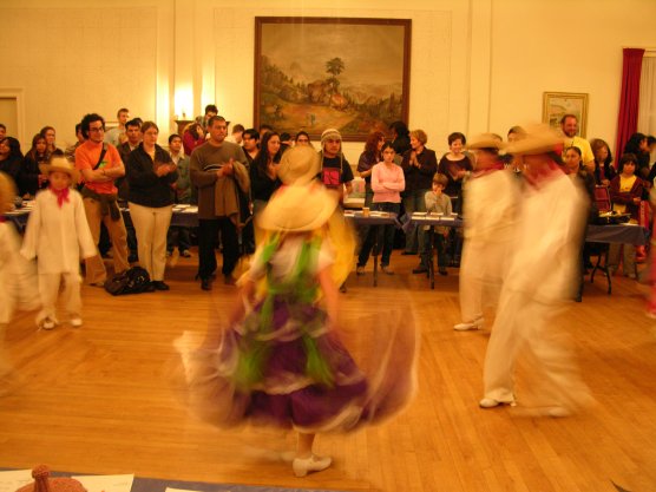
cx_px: 328
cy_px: 246
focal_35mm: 35
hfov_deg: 52.6
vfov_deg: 40.7
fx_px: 663
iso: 200
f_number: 2.8
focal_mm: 8.9
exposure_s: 1/5.2
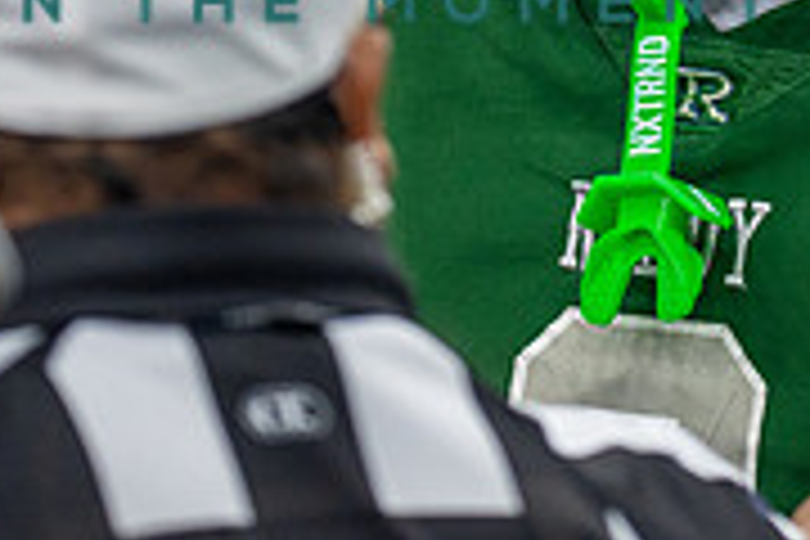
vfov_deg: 2.3
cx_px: 890
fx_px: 13229
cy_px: -497
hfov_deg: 3.5
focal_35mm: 588
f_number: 1.8
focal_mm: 135
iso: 800
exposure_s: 1/1250
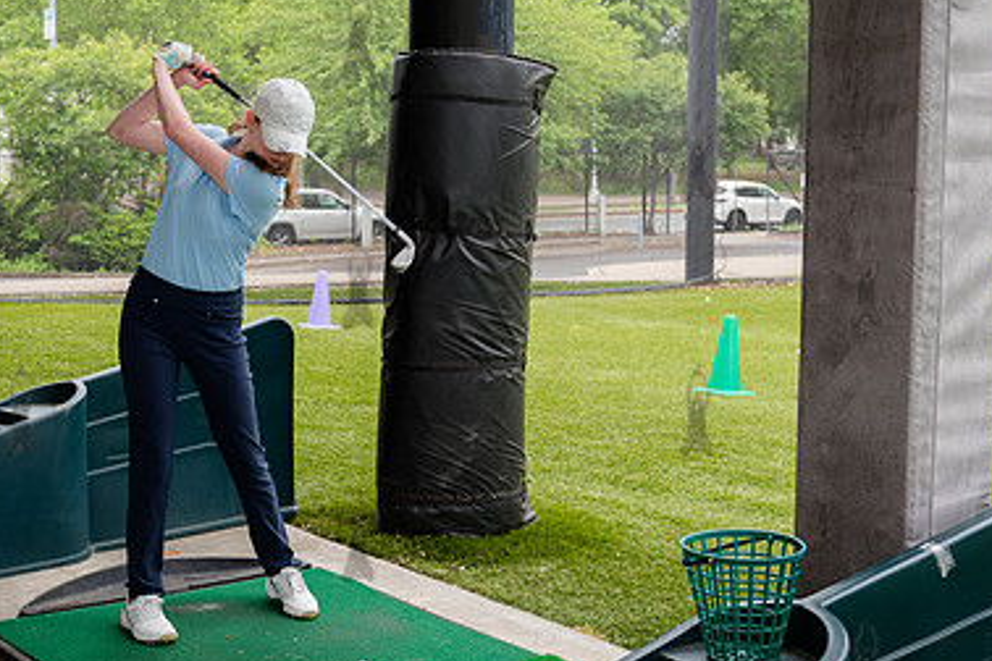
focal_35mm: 56
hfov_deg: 35.4
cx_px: 357
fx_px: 1543
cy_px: 282
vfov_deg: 24.2
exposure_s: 1/160
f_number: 3.5
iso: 400
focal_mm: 36
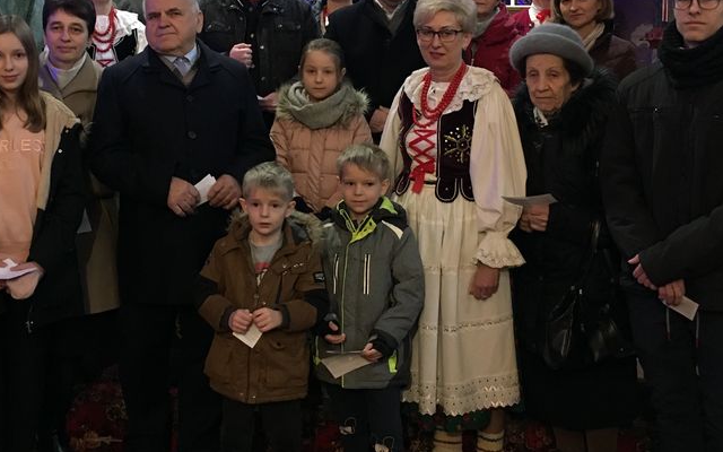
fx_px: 946
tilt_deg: -3.9
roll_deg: -0.8
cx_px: 296
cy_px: 130
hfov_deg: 41.7
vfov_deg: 26.6
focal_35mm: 48
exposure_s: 1/17
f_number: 2.2
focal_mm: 4.15
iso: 400
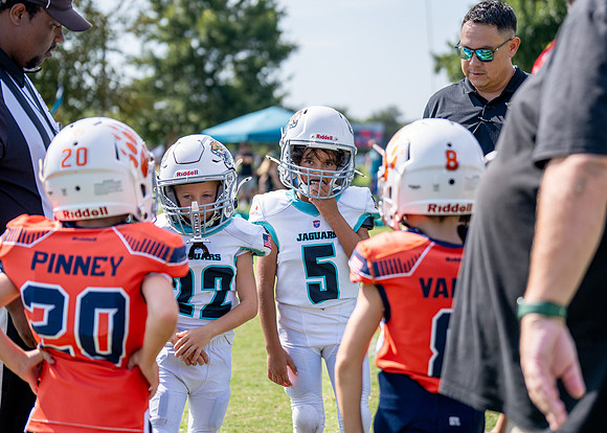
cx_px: 310
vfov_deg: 18.1
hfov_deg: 25.1
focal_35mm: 79
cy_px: 200
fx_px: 1362
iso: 200
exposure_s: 1/2500
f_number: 2.8
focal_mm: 70
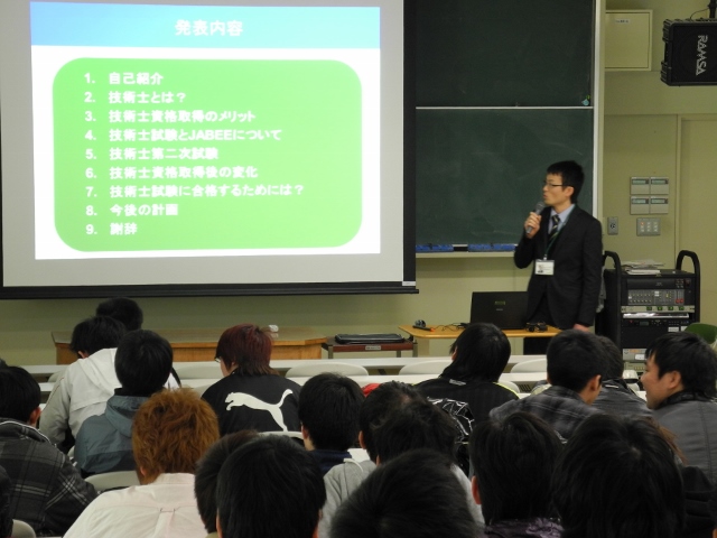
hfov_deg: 18.7
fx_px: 2175
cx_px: 358
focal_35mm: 105
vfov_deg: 14.1
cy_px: 269
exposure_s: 1/30
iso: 320
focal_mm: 22.5
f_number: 4.5
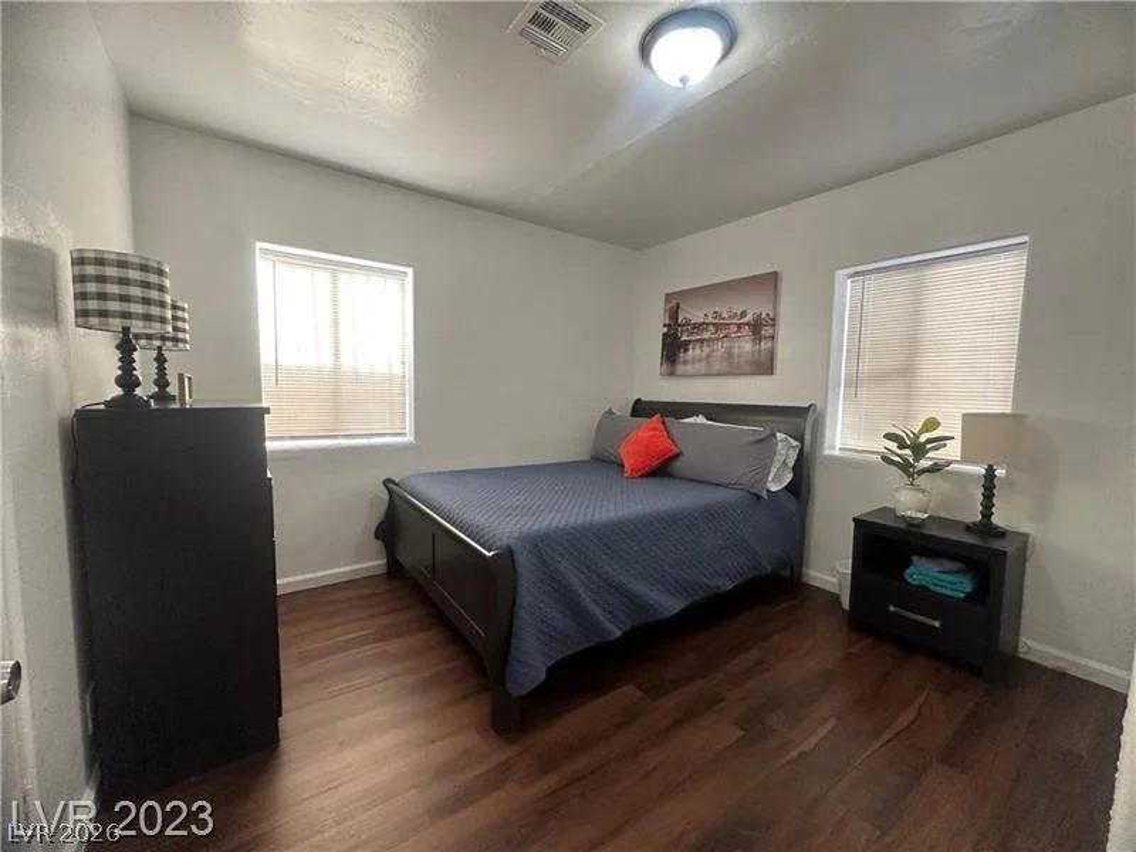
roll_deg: -1.6
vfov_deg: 85.7
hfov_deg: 102.1
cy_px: 426
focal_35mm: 14
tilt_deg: -4.8
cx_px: 568
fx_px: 459
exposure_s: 1/120
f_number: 2.2
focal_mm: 2.22
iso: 250
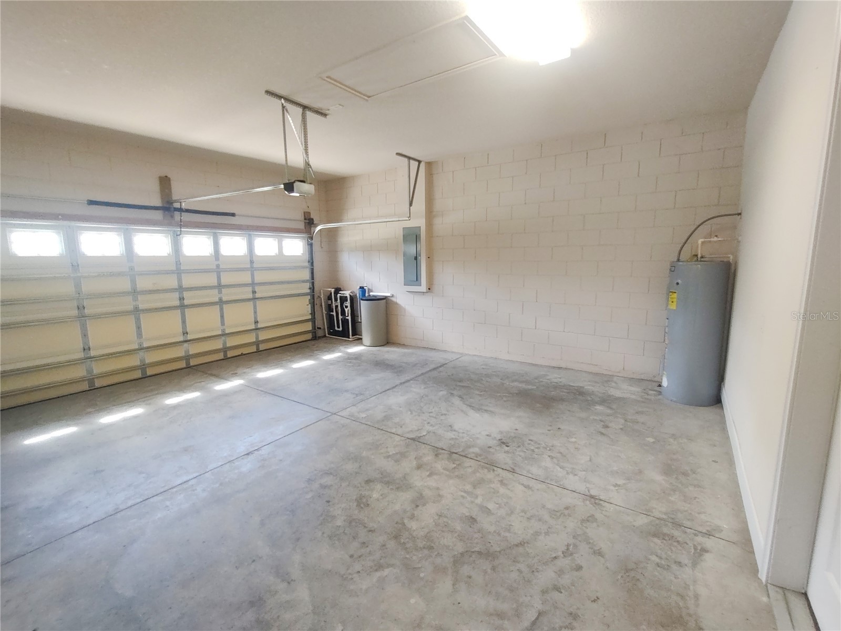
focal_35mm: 16
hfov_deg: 94.5
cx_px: 420
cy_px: 316
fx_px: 389
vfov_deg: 78.1
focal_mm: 1.66
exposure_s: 1/40
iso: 697
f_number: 2.2
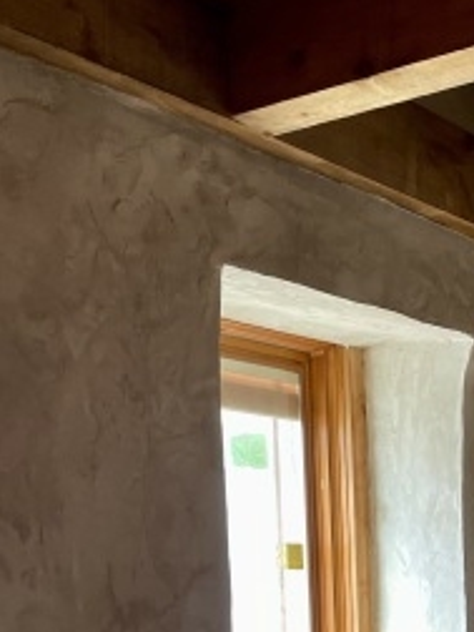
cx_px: 519
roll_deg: +1.7
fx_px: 1132
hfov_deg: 22.4
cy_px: 745
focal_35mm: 62
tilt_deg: -6.8
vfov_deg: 27.7
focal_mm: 4.2
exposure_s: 1/121
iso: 100
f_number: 1.6
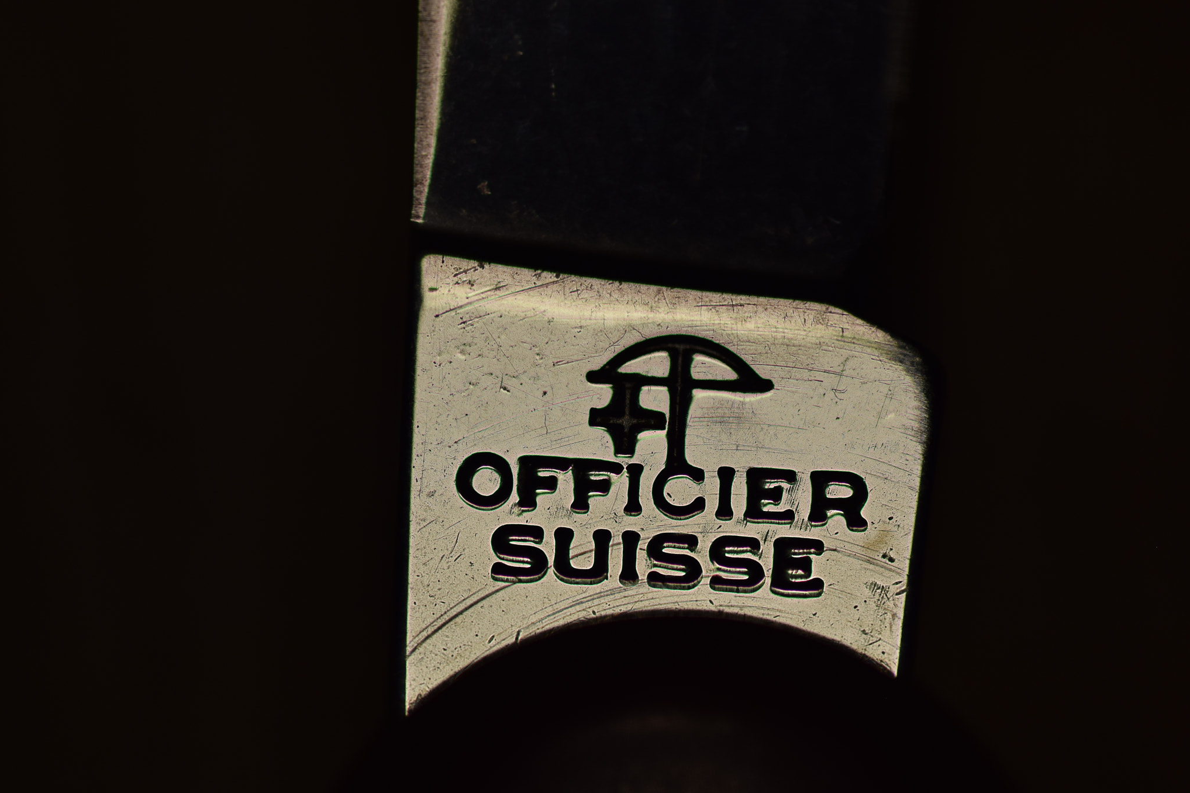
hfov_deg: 13.0
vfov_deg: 8.7
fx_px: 5239
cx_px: 597
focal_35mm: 159
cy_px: 398
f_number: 6.3
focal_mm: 105
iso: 110
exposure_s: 1/320
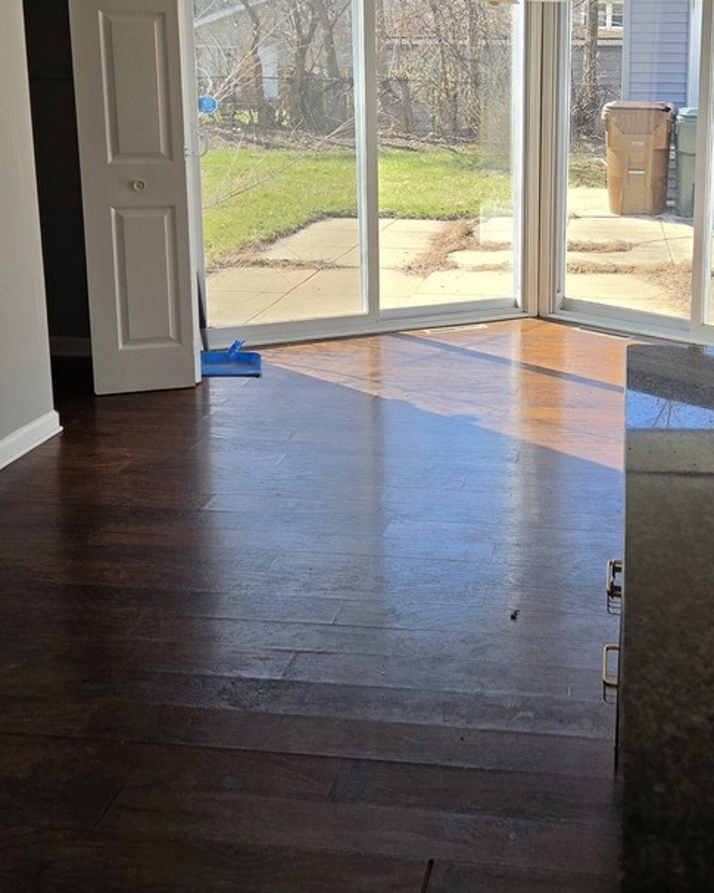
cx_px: 503
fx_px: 1056
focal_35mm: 40
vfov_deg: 44.6
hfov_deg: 36.8
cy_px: 248
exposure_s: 1/1410
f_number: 1.8
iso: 80
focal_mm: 5.4
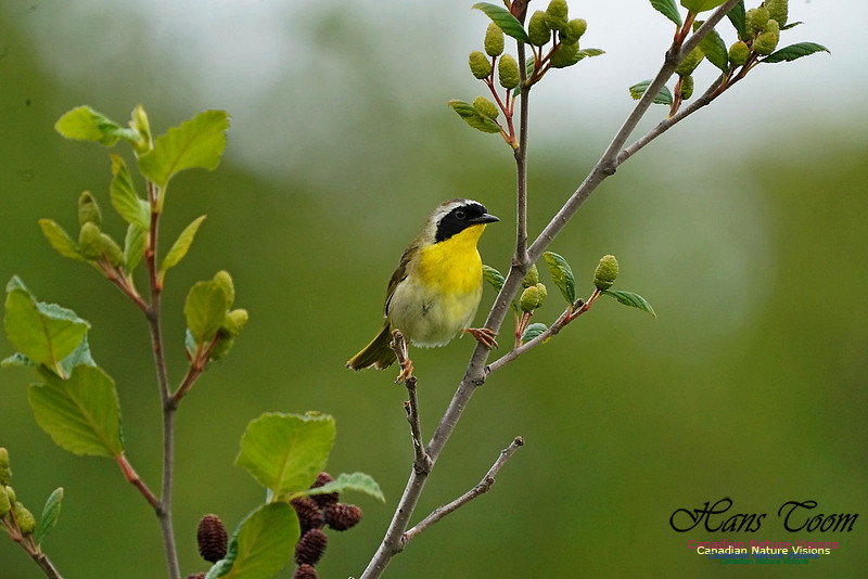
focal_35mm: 1176
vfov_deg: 1.2
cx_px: 434
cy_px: 290
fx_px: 28363
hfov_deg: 1.8
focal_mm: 1176
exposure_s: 1/2000
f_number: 13
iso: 6400
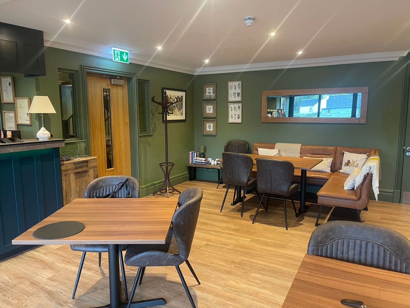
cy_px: 154
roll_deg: +0.2
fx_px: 296
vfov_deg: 54.9
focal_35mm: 25
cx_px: 205
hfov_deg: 69.4
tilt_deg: -7.3
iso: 320
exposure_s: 1/50
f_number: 1.6
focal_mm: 5.1
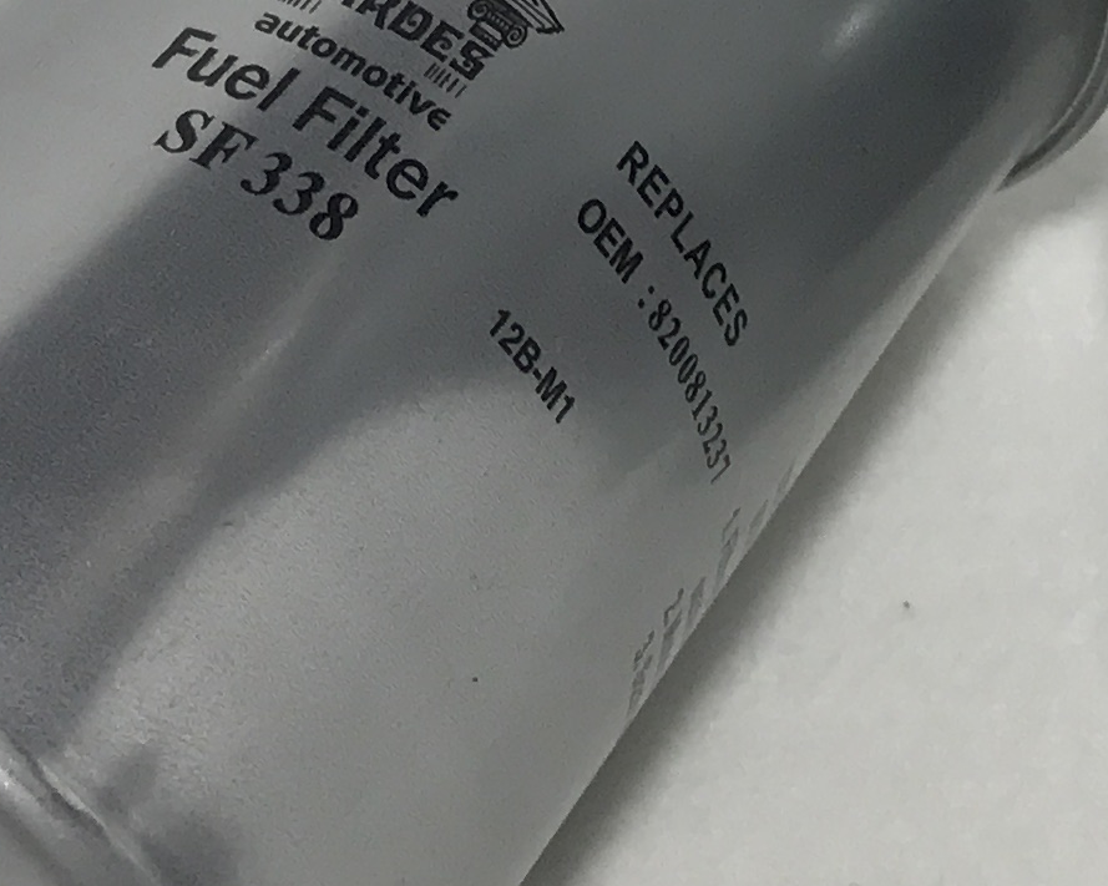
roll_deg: +0.0
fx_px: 4066
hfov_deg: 15.4
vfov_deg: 12.1
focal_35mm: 124
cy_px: -209
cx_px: 958
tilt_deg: -36.4
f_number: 1.8
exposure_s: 1/100
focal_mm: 3.99
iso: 40
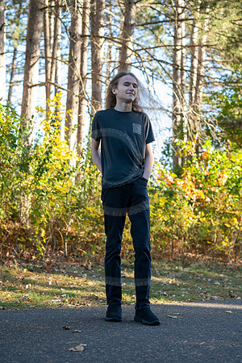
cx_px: 121
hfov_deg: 26.0
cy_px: 182
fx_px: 524
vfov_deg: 38.2
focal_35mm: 52
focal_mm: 35
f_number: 2
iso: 200
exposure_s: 1/400
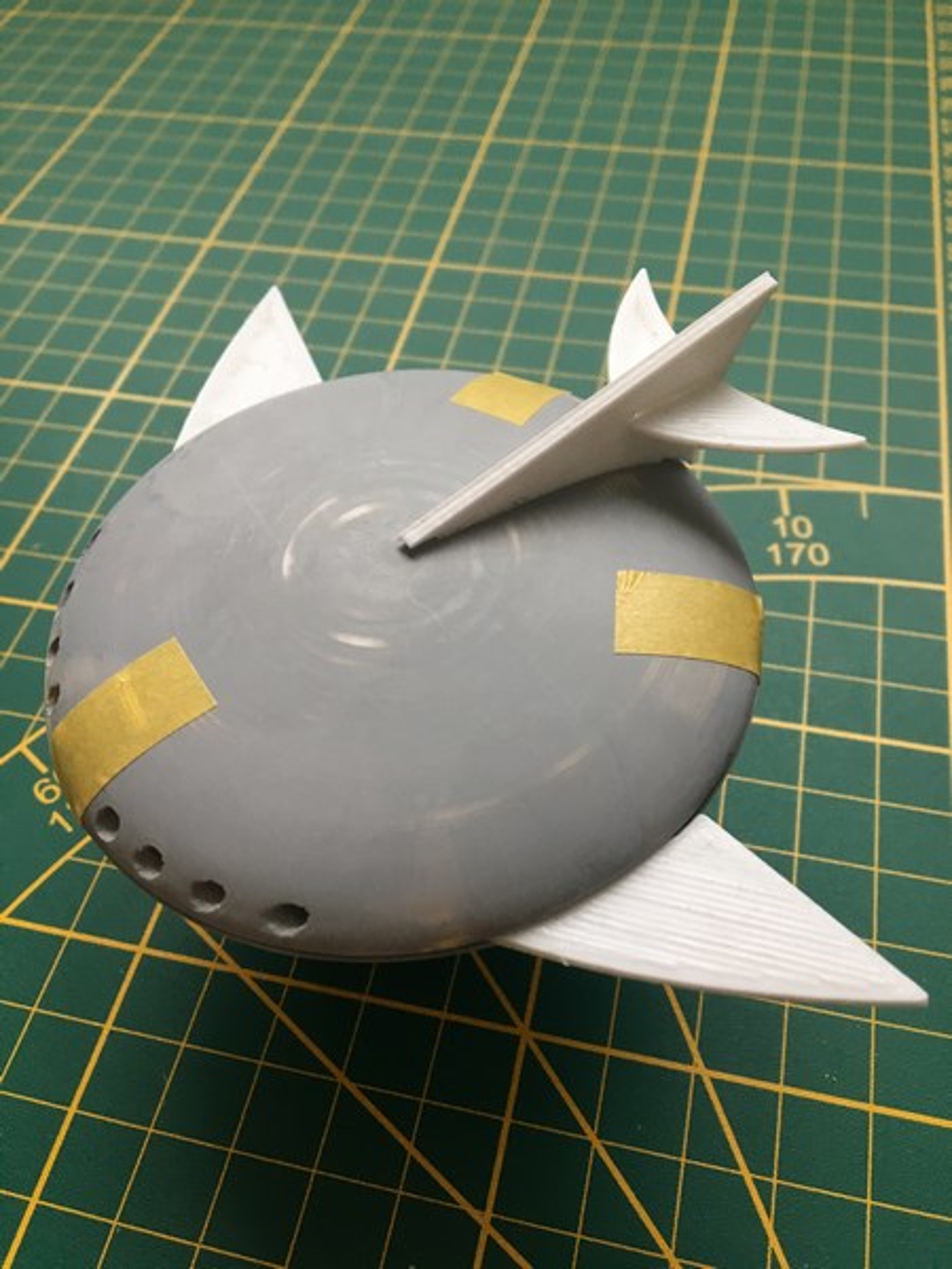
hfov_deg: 48.2
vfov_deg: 61.7
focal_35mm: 29
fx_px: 1063
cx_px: 476
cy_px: 634
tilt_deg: -51.0
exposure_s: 1/33
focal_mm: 4.15
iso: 100
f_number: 2.2
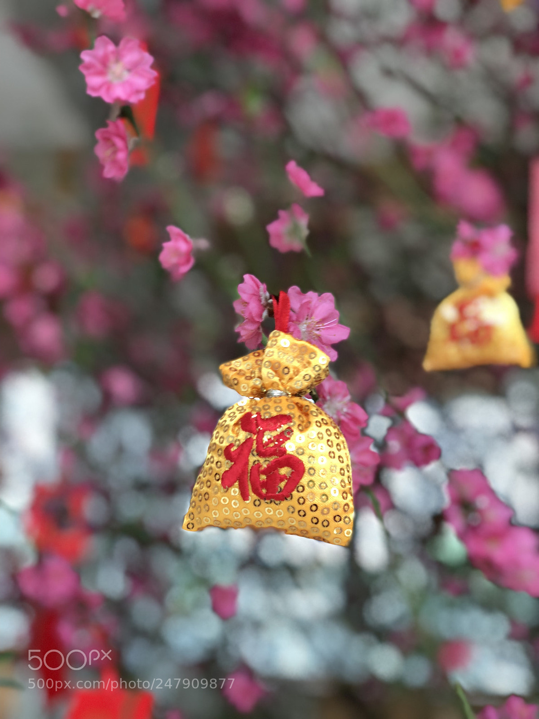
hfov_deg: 28.0
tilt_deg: +9.5
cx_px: 270
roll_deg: -3.9
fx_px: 1080
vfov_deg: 36.8
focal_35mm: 52
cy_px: 360
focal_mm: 6
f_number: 2.4
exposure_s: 1/50
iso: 40
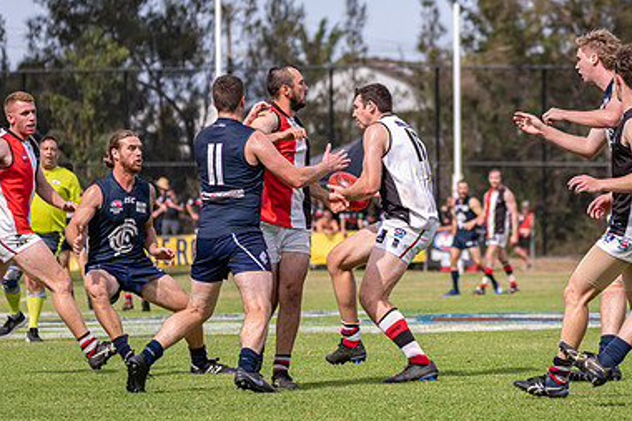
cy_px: 206
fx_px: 5720
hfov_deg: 6.3
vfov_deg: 4.2
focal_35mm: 326
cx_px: 397
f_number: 6.3
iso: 800
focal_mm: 200
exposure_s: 1/2500
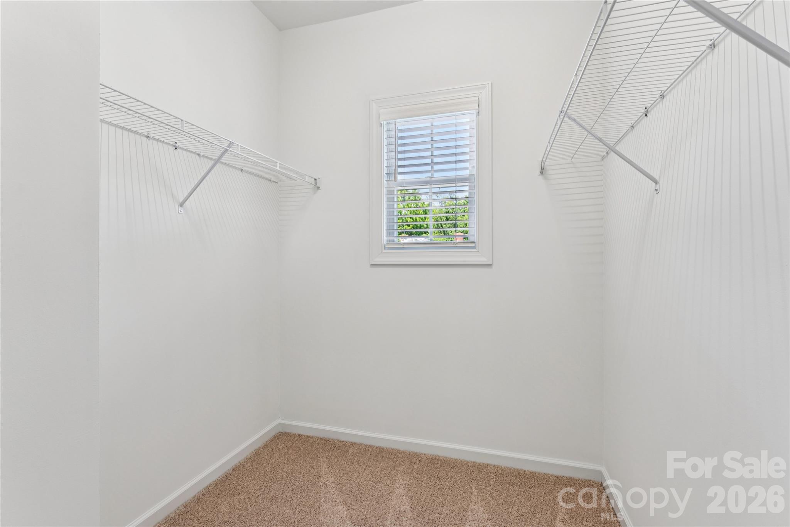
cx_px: 395
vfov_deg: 73.1
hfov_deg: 96.0
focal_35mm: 16
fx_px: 355
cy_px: 264
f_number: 9
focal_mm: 16.2
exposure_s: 1/8
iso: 100
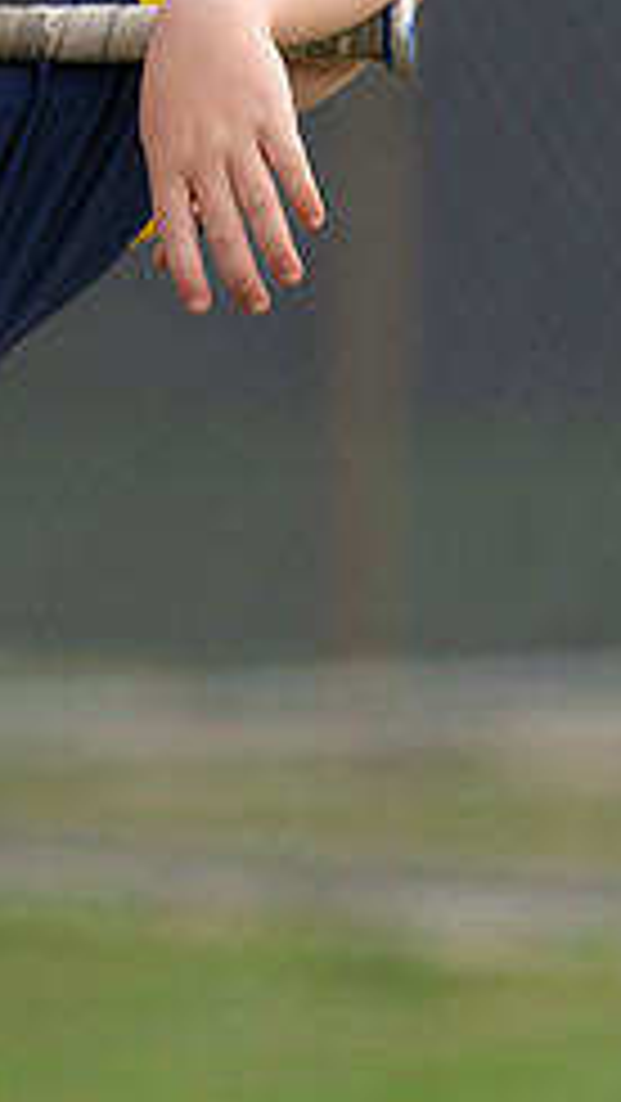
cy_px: 242
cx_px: -250
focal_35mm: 456
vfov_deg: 4.7
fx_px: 13335
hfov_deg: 2.7
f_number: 2.8
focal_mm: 168
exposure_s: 1/320
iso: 250
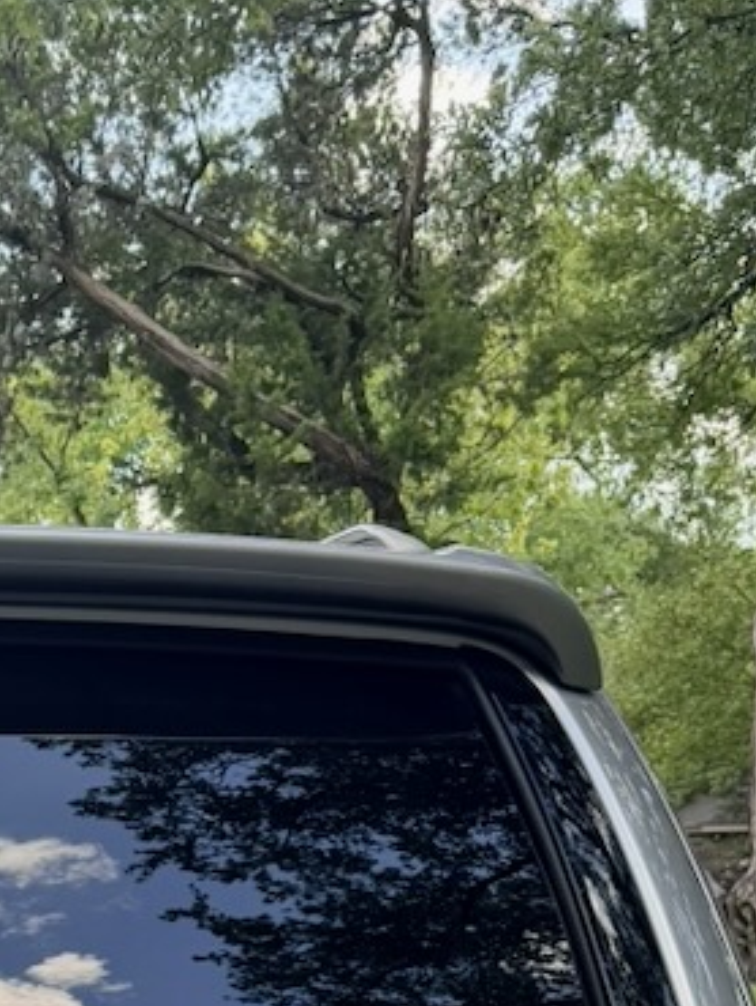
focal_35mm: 83
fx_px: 2414
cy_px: 1422
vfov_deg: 20.7
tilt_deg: -12.3
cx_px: -223
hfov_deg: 16.8
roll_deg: +2.4
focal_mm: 6.76
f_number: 1.78
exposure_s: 1/598
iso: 100
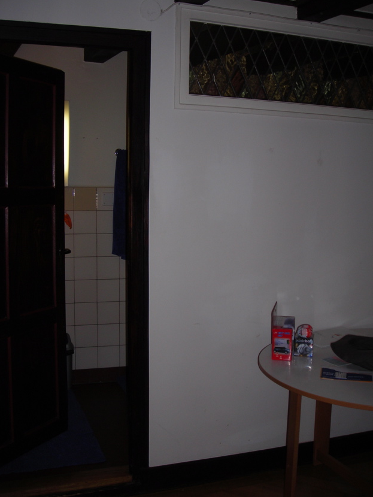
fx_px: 560
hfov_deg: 36.8
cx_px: 186
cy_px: 248
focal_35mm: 39
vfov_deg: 47.9
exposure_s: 1/60.1
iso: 50
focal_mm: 6.3
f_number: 3.2
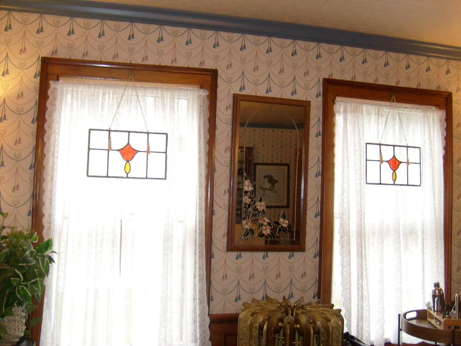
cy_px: 173
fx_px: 466
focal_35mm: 35
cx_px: 230
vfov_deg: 40.7
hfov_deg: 52.6
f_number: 2.8
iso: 100
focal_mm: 5.8
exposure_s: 1/45
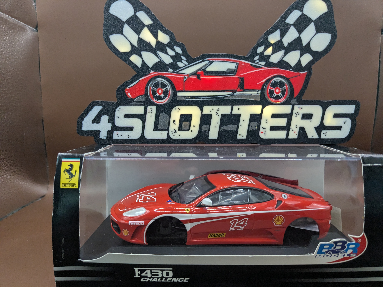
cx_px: 192
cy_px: 144
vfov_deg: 51.4
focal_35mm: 27
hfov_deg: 65.3
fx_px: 299
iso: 467
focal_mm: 4.38
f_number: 1.73
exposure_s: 1/99.9
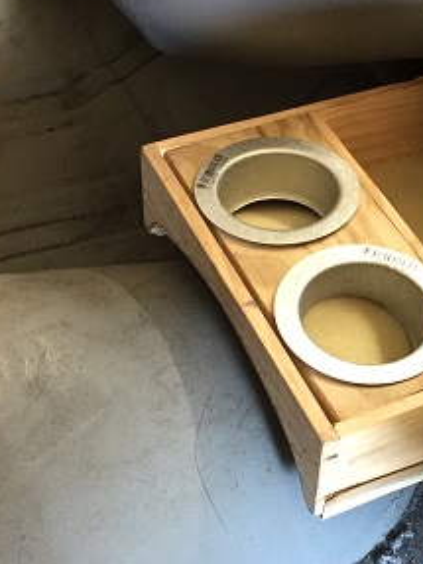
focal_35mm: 66
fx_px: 1076
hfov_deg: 21.8
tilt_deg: -50.0
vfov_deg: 29.4
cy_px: 296
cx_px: 366
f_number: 2.2
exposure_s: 1/33
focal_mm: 4.15
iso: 250
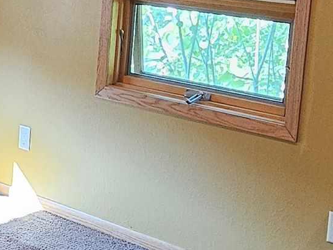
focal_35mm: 73
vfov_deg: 19.7
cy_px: 16
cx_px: 61
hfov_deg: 26.1
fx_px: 702
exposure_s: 1/40
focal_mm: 2.2
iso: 400
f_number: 2.2
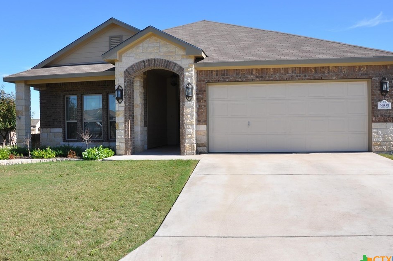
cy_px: 125
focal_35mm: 31
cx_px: 195
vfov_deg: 42.2
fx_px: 338
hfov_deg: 60.4
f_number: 9
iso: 200
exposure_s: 1/320
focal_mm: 18
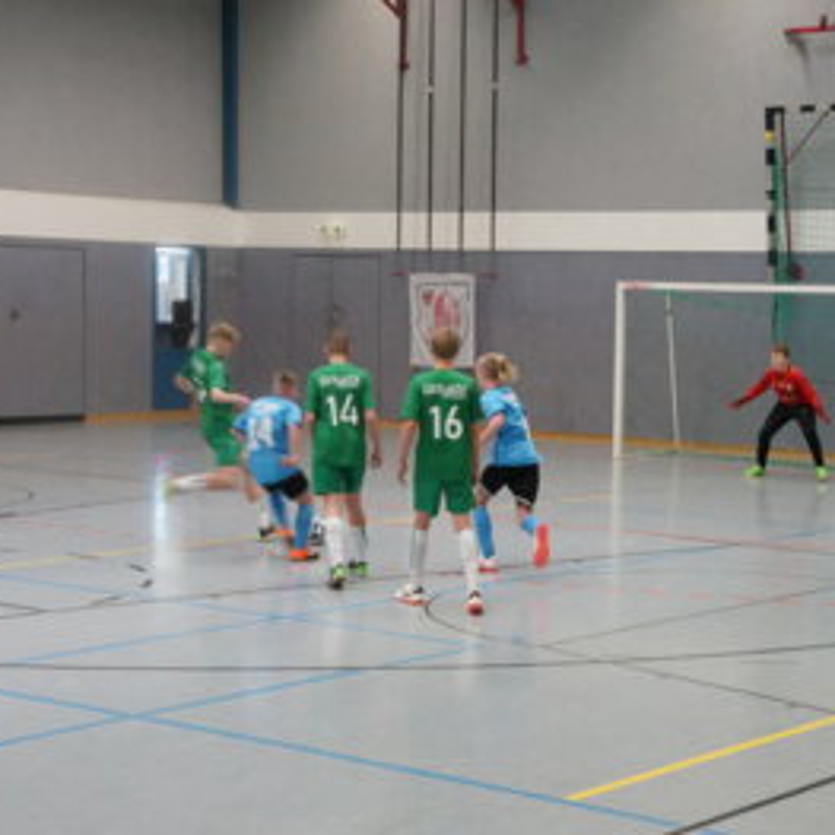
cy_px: 419
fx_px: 2064
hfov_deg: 22.7
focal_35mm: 76
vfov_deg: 22.9
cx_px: 587
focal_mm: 39
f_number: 13
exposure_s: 1/60
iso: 3200
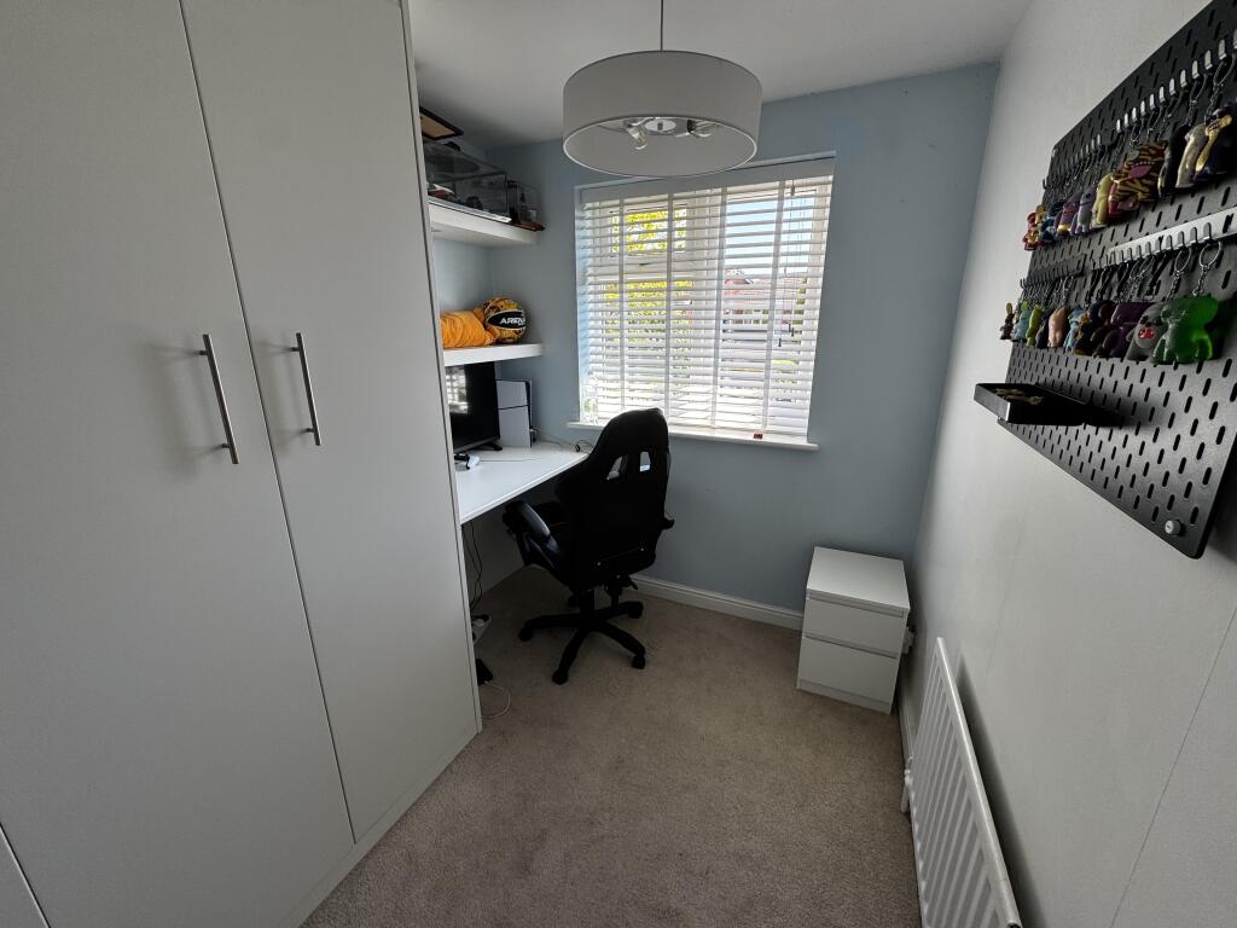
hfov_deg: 102.1
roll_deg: +0.4
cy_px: 464
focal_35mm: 14
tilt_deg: -15.3
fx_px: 500
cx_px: 618
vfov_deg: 85.7
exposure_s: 1/118
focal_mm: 2.22
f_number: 2.2
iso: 40
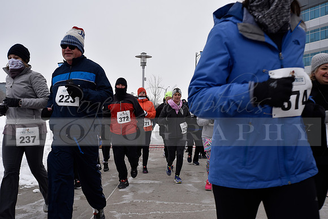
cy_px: 110
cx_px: 164
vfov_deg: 36.9
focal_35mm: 36
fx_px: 328
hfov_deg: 53.1
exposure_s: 1/320
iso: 400
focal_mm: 36
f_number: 9
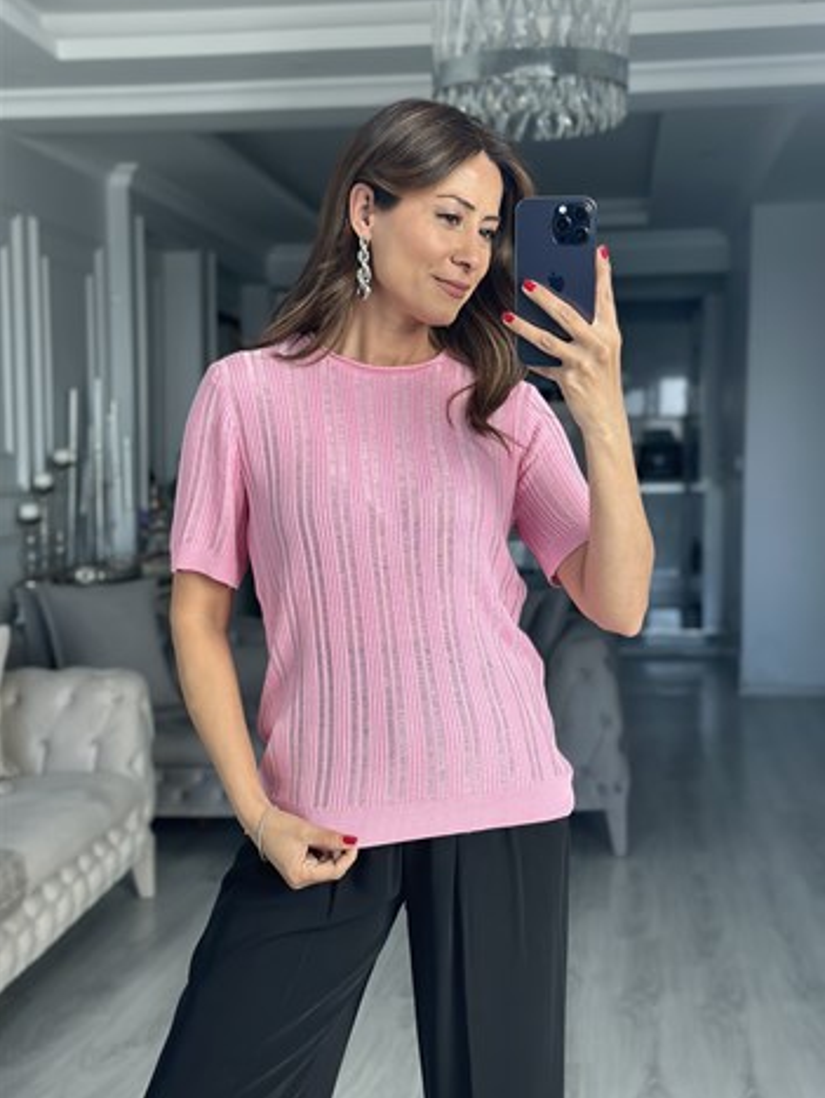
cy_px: 567
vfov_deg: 36.8
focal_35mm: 52
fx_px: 1650
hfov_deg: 28.1
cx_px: 444
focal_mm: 6.86
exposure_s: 1/173
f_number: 1.78
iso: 80
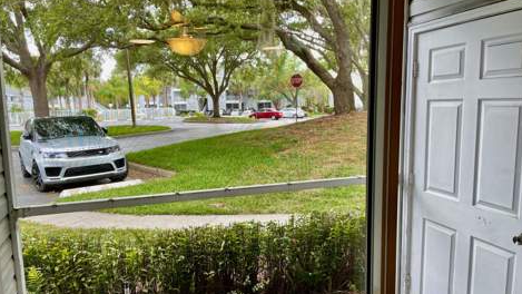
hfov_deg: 66.1
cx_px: 260
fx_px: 401
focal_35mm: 29
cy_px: 170
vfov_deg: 40.1
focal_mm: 4.2
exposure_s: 1/120
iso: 32
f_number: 1.6
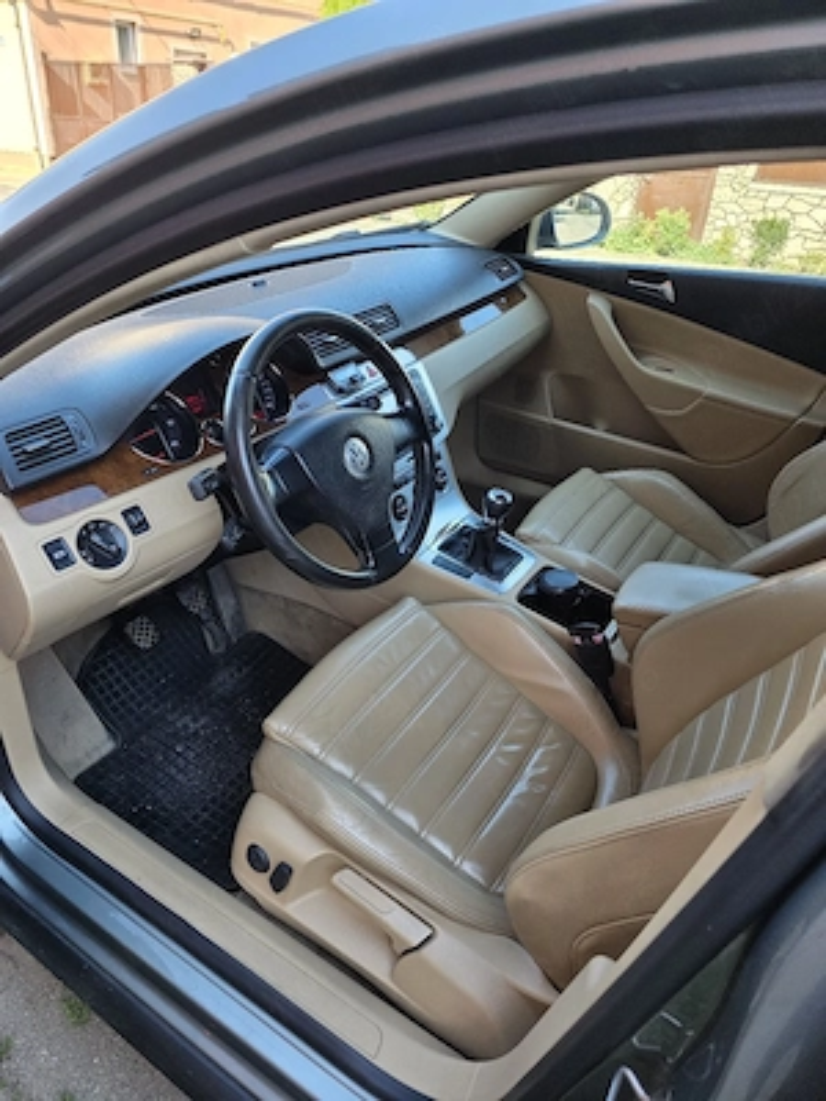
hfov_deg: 58.9
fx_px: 732
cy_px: 550
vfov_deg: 73.9
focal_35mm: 23
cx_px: 413
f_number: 1.7
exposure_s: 1/182
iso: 40
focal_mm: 6.3
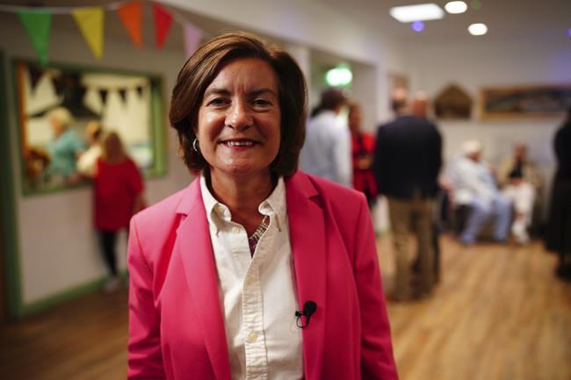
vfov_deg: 37.8
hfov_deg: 54.4
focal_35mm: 35
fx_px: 555
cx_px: 286
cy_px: 190
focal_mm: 35
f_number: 2
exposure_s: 1/320
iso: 800
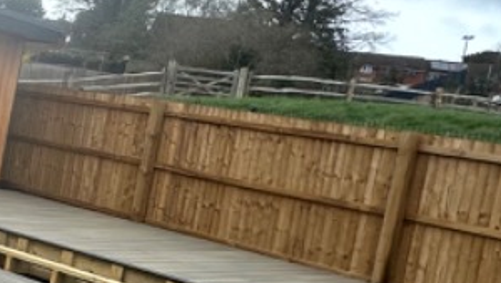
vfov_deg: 19.7
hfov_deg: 21.8
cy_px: 94
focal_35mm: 61
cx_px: -397
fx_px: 811
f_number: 2.2
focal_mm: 2.22
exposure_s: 1/1062
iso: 40
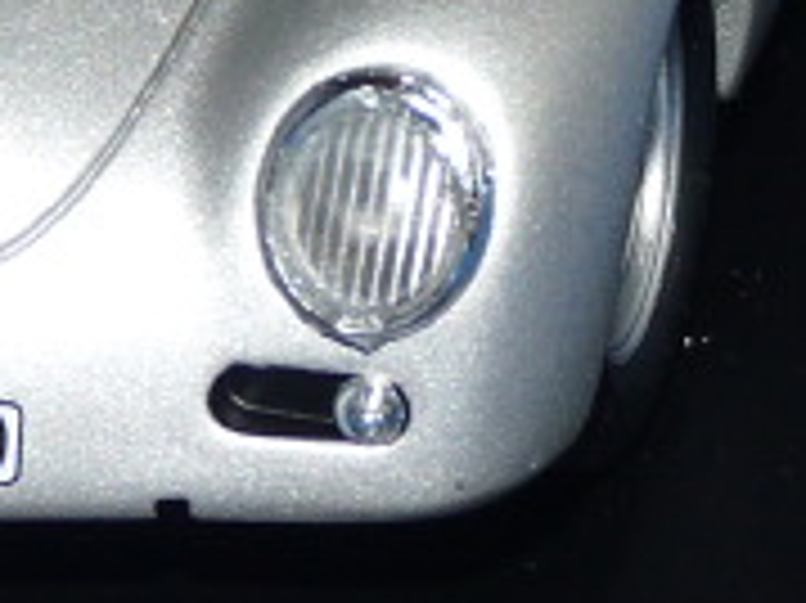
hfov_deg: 3.7
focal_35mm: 533
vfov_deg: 2.8
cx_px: 176
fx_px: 12402
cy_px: -418
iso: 100
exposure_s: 1/40
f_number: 3.4
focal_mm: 14.9
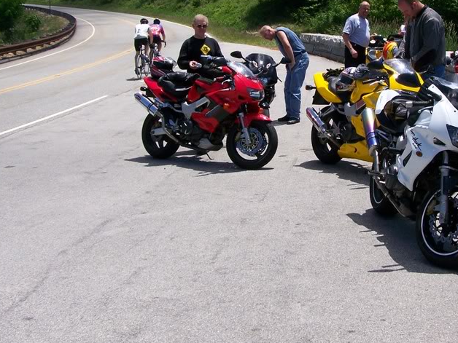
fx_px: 820
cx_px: 305
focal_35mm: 62
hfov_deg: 31.0
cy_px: 86
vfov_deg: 23.4
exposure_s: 1/800
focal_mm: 6.3
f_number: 5.6
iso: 80
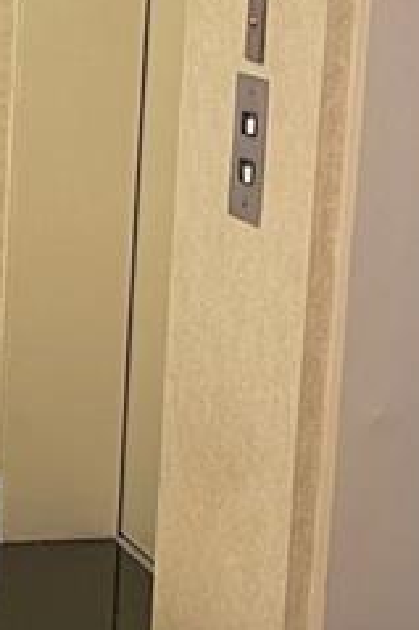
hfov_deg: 9.9
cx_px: -90
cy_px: 382
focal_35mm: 136
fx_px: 2378
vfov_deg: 15.1
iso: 250
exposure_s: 1/60
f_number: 1.6
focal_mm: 5.1
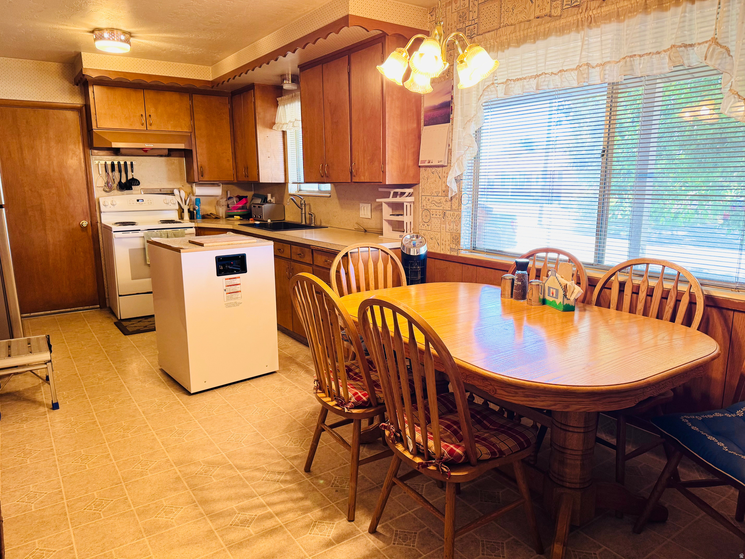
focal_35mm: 24
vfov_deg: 56.8
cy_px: 280
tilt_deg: -11.3
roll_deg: +0.8
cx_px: 372
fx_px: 517
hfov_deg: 71.6
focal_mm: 6.76
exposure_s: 1/60
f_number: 1.78
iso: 125
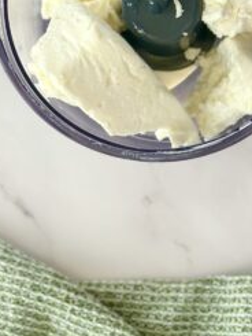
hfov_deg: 14.9
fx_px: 950
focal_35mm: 98
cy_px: 33
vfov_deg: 19.6
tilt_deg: -81.4
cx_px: 225
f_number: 1.78
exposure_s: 1/564
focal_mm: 6.86
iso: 80
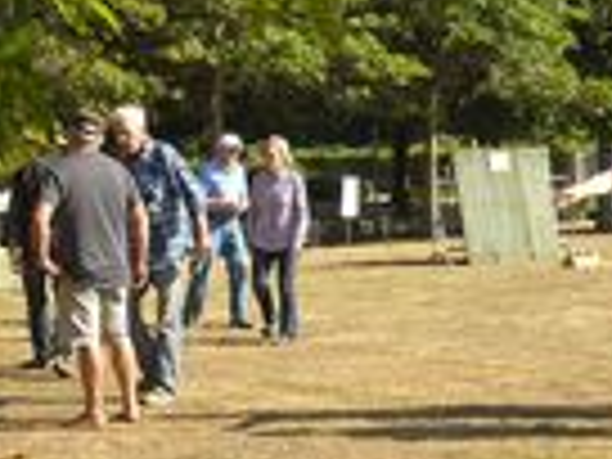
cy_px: 148
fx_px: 1591
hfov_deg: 21.7
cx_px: 387
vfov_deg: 16.4
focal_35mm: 90
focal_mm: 5.7
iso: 64
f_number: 2.8
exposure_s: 1/438
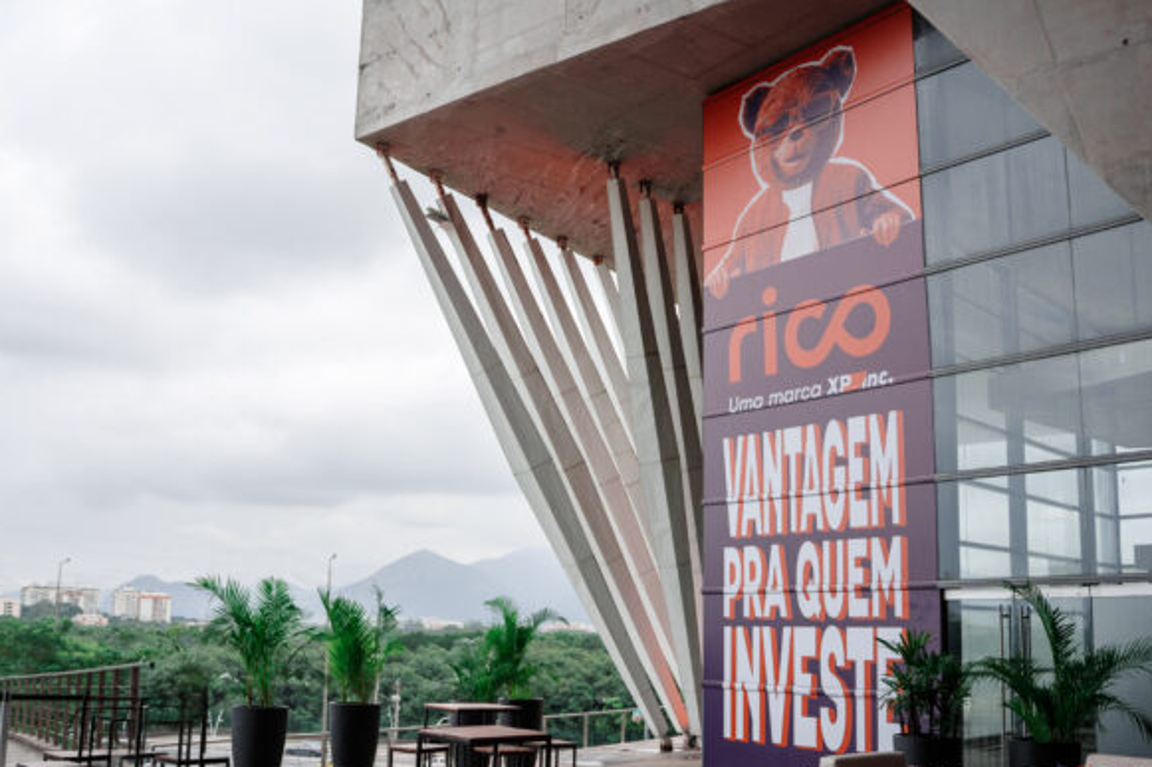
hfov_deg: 51.9
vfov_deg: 35.8
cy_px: 442
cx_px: 575
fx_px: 1184
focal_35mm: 37
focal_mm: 28
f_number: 2.8
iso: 640
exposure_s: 1/4000
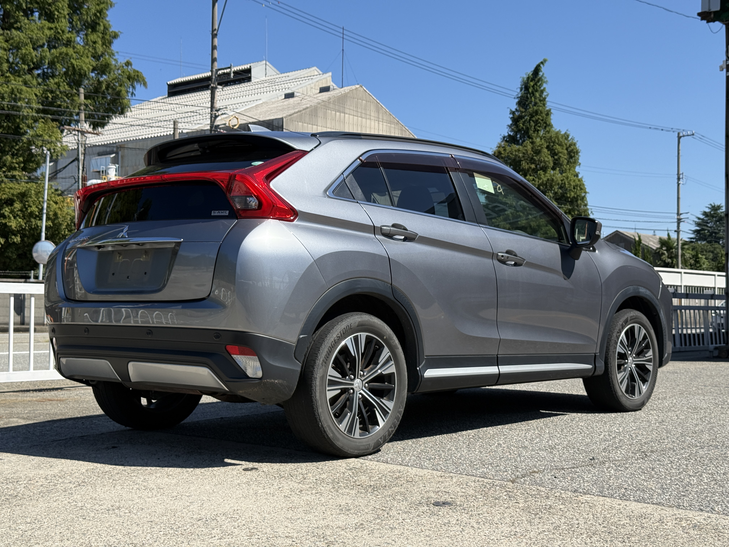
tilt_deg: +1.8
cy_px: 274
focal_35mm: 48
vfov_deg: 30.3
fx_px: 1011
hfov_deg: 39.7
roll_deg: -0.8
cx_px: 364
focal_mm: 6.76
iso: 64
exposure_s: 1/3891
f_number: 1.78
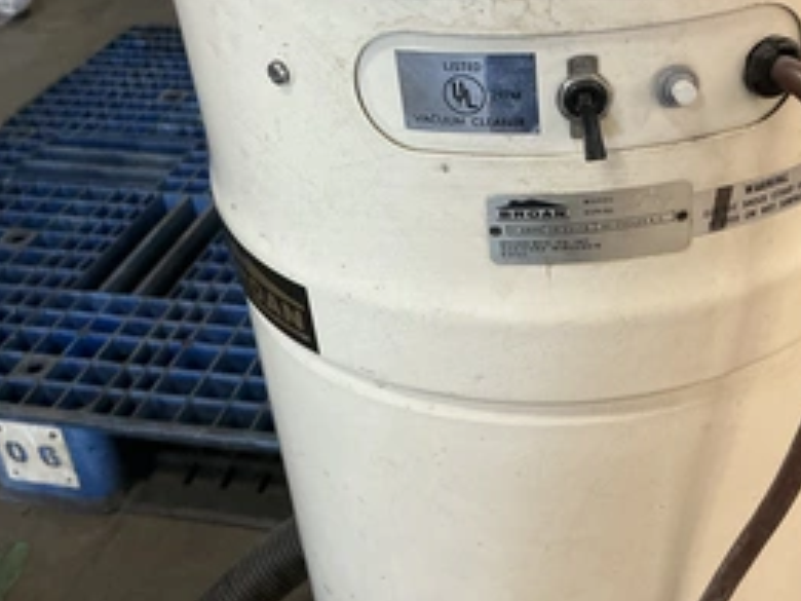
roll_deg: +4.1
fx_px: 995
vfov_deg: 33.4
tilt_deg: -32.6
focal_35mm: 43
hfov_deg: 43.3
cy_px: 225
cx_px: 527
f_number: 1.8
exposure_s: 1/60
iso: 160
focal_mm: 3
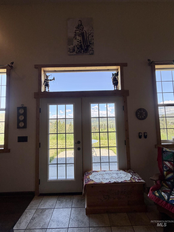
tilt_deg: +3.9
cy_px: 116
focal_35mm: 14
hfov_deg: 85.7
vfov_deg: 102.1
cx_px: 87
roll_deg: +1.7
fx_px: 94
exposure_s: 1/120
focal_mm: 2.22
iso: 50
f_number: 2.2
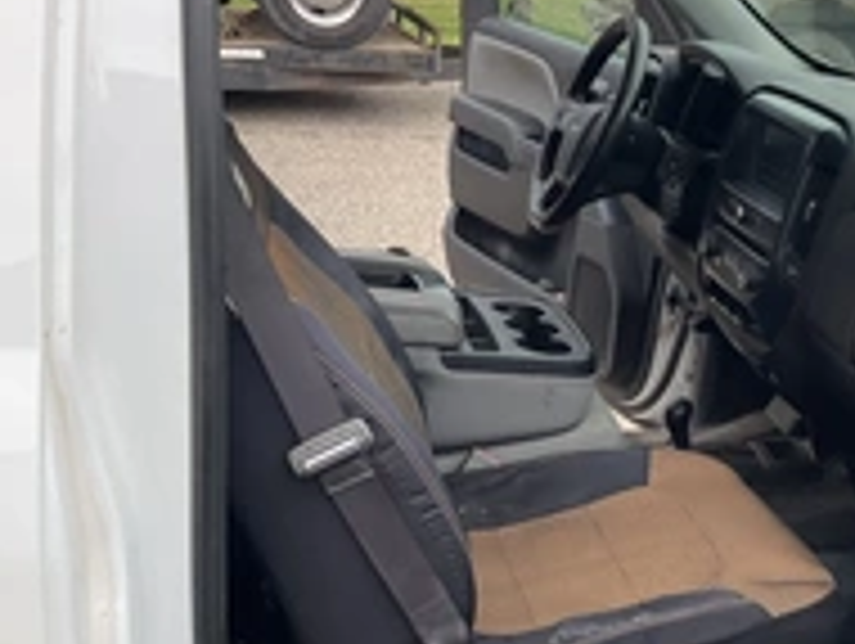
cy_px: 459
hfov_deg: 31.0
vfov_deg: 23.9
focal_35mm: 61
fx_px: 1509
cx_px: 662
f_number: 1.8
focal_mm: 3
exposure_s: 1/305
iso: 25
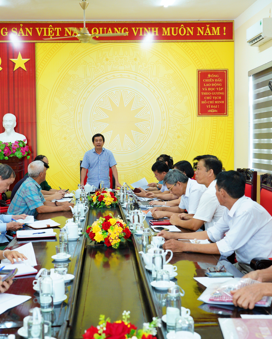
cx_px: 113
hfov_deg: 30.2
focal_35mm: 50
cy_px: 169
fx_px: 503
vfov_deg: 37.3
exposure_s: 1/125
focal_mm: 35
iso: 1600
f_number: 4.5
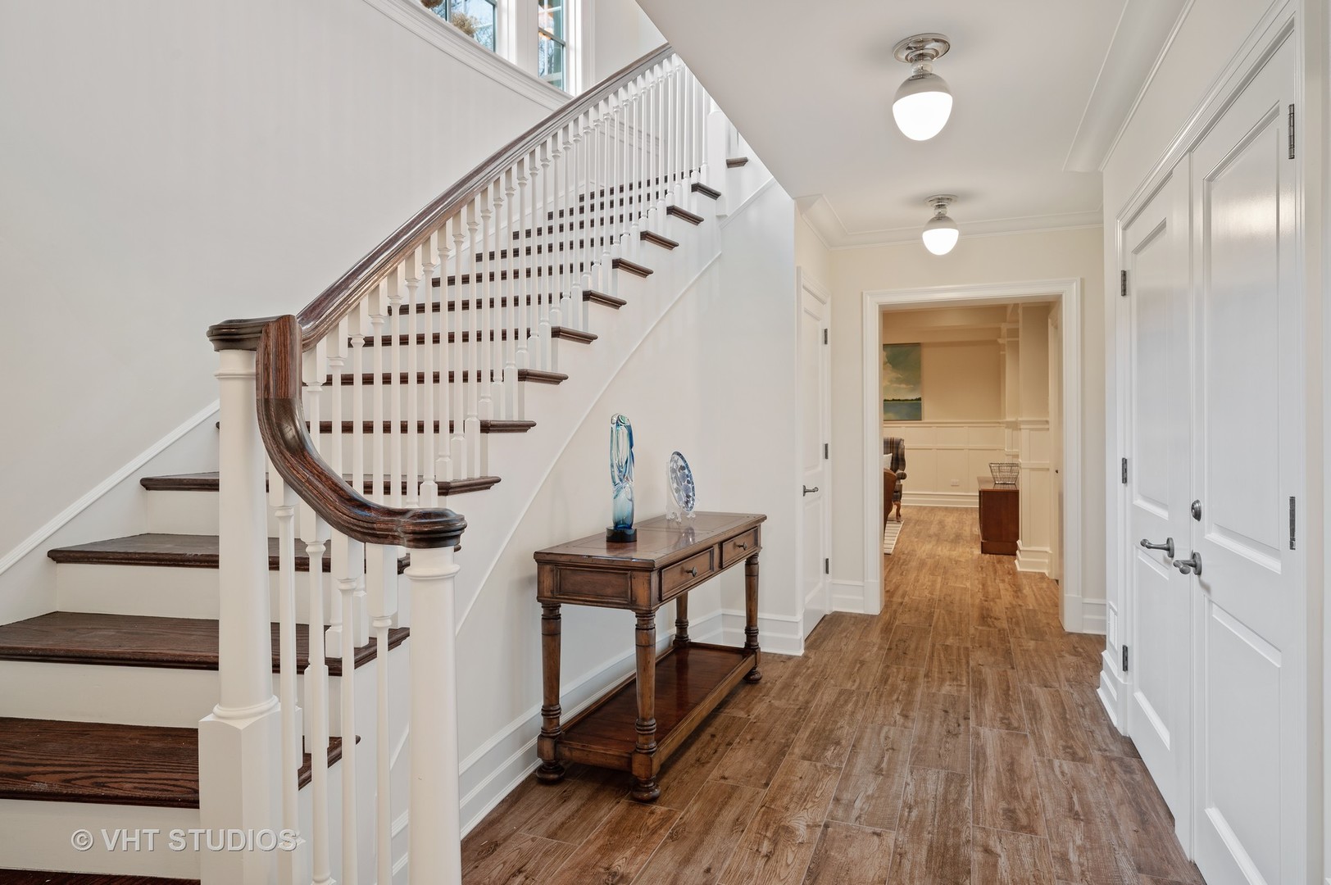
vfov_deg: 60.6
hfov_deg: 82.6
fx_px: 757
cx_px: 666
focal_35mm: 20
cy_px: 442
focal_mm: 20.5
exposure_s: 2
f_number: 8
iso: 200
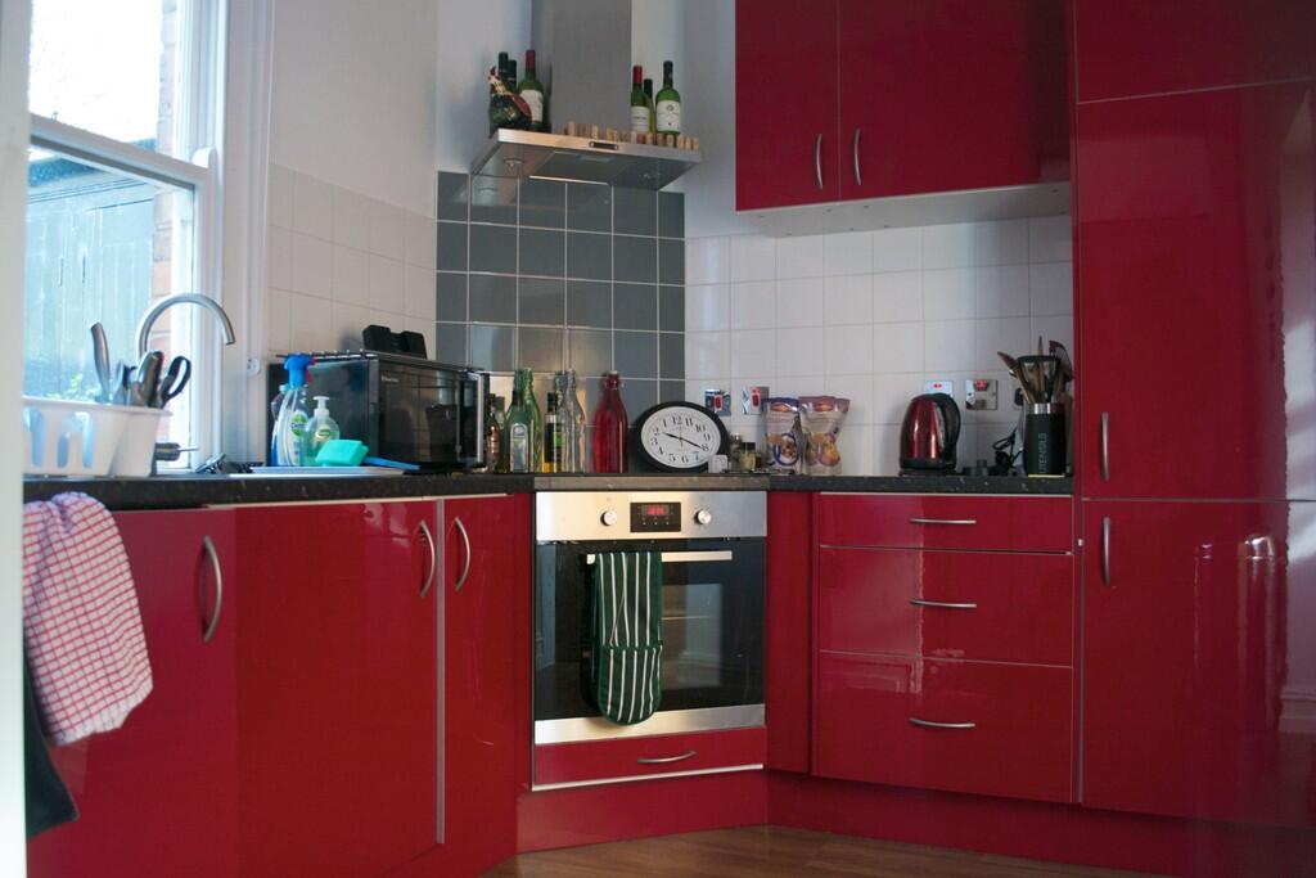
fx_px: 1097
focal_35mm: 30
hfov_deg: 61.9
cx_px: 658
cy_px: 439
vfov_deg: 43.6
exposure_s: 1/125
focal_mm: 20
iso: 2000
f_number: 3.8
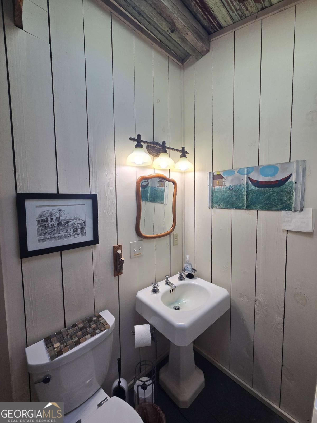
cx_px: 158
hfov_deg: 89.9
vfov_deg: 106.2
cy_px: 212
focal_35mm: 13
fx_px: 159
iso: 64
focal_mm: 2.2
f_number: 2.2
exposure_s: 1/120
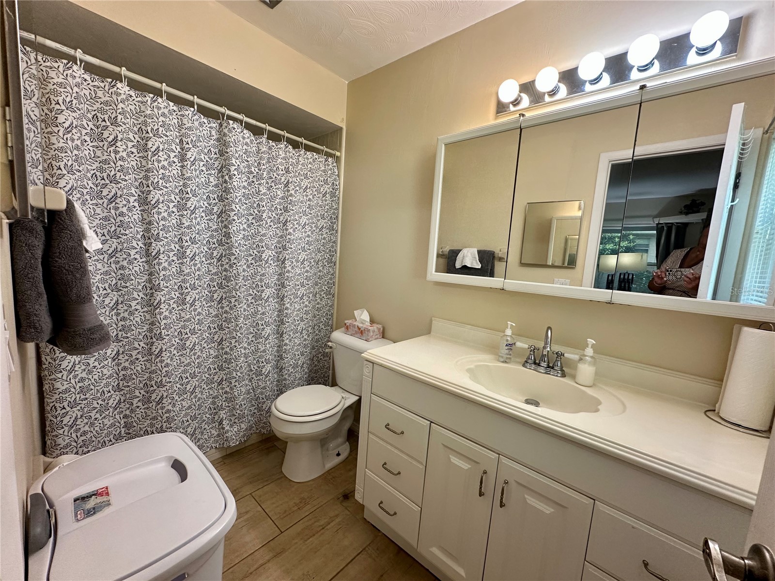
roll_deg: -4.3
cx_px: 388
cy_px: 290
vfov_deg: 85.7
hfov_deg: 102.1
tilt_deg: -6.7
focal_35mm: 14
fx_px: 313
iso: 200
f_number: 2.2
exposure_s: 1/120
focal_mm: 2.22
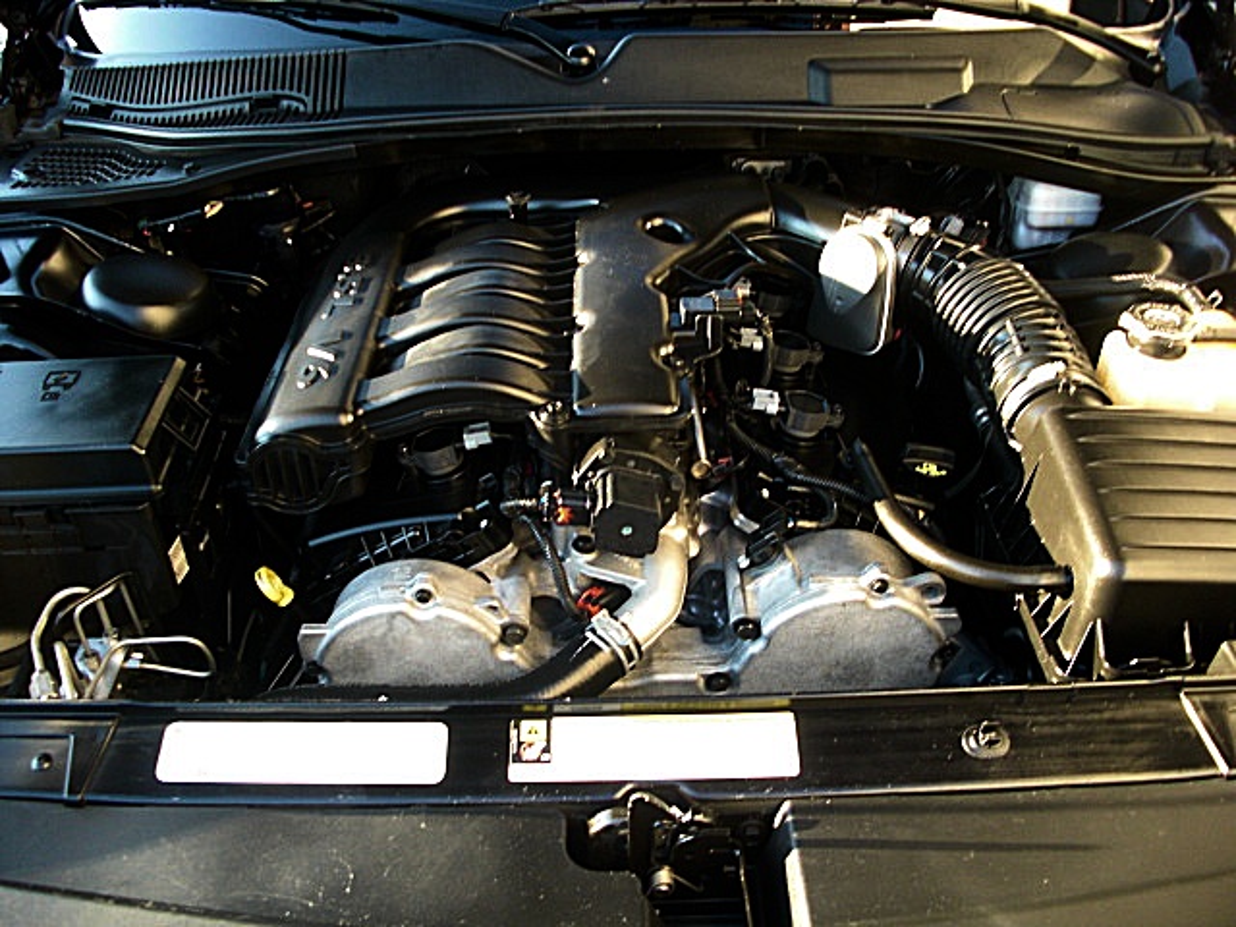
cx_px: 618
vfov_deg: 39.7
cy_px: 464
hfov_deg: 51.4
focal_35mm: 36
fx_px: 1285
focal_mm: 6.3
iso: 200
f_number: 2.8
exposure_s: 1/60
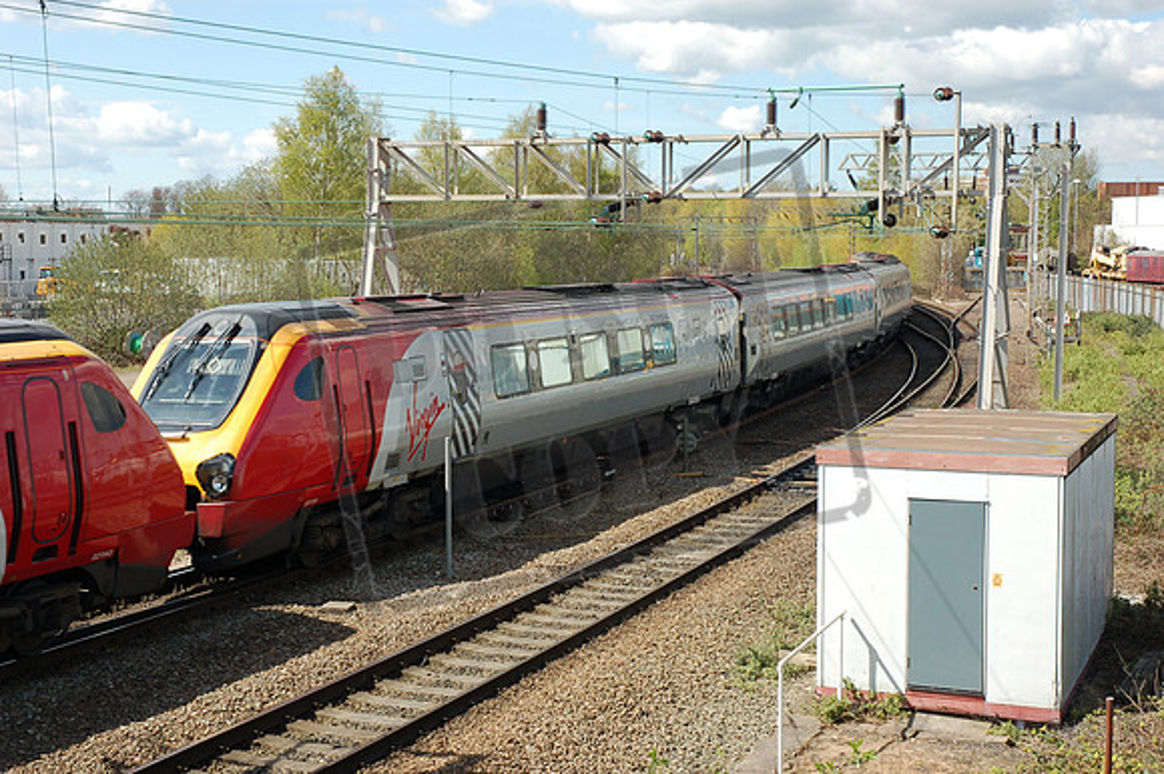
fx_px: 1842
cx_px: 582
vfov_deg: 23.8
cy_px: 387
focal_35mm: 57
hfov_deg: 35.1
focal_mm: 38
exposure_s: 1/250
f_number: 8
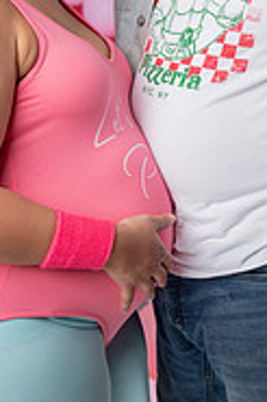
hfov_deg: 11.7
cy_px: 28
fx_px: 1304
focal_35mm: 117
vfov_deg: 17.2
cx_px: 180
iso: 50
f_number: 3.5
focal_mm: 48
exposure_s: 1/60
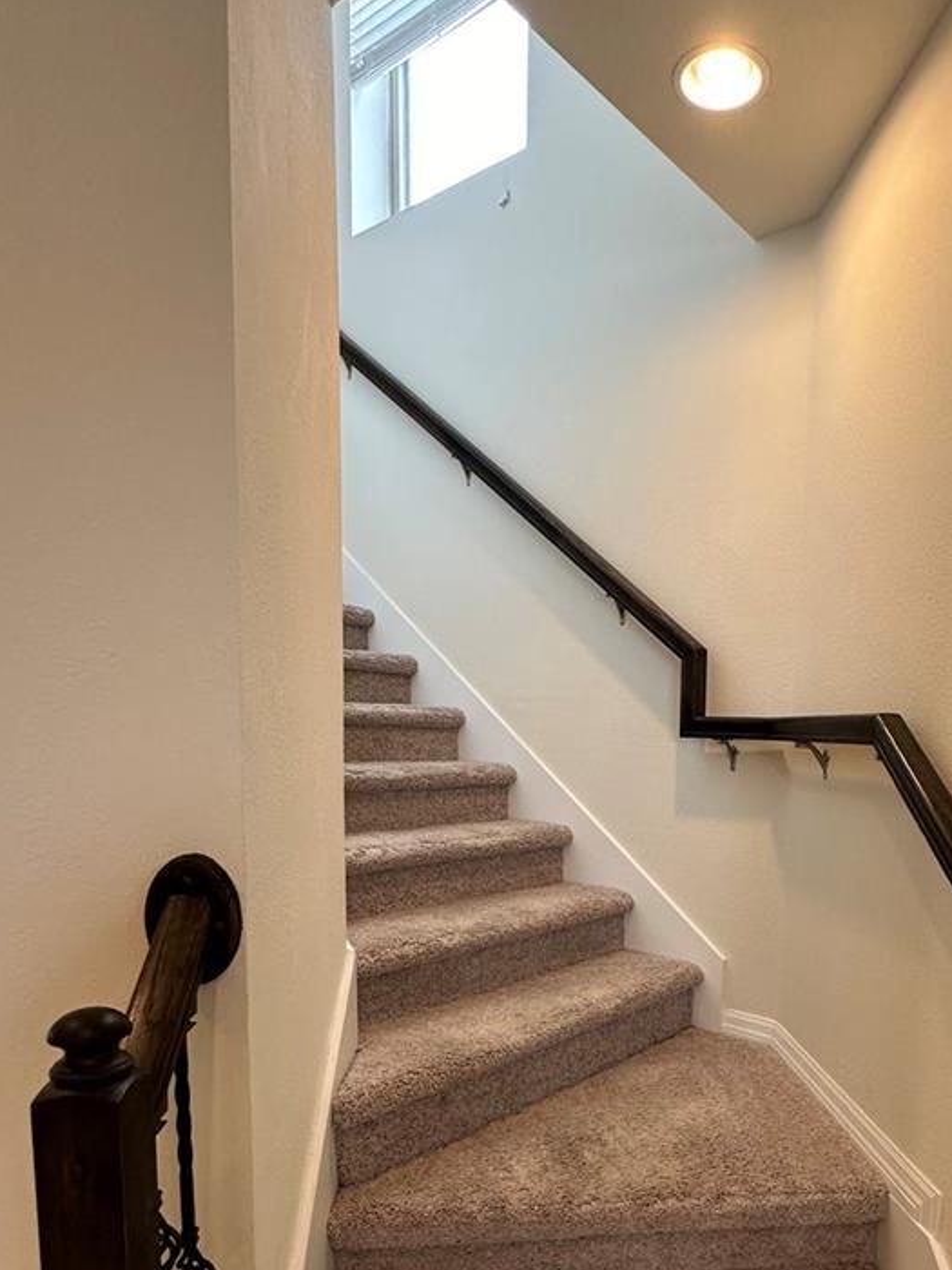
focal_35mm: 24
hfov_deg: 55.6
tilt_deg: -6.3
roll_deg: -2.7
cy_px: 849
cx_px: 636
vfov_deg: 69.5
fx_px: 880
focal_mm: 2.22
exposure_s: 1/60
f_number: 2.2
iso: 160
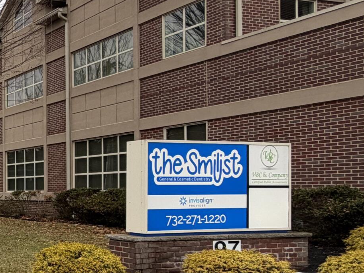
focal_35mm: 46
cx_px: -155
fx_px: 484
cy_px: 191
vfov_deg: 31.2
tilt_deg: -1.1
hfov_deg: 29.2
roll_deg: +0.4
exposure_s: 1/144
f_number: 2.2
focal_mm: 2.22
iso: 40
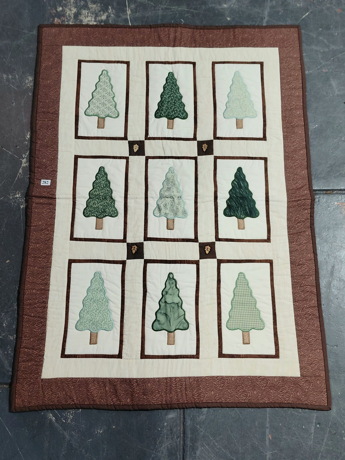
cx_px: 172
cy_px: 230
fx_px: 332
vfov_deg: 69.4
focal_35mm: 25
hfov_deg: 54.9
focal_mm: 4.69
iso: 64
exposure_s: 1/120
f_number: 1.8
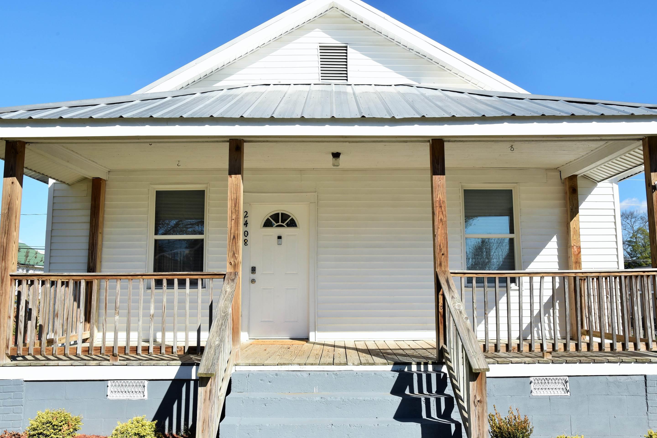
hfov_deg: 58.7
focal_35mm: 32
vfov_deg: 41.1
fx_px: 584
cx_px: 339
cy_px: 225
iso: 200
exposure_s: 1/160
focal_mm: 30
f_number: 11
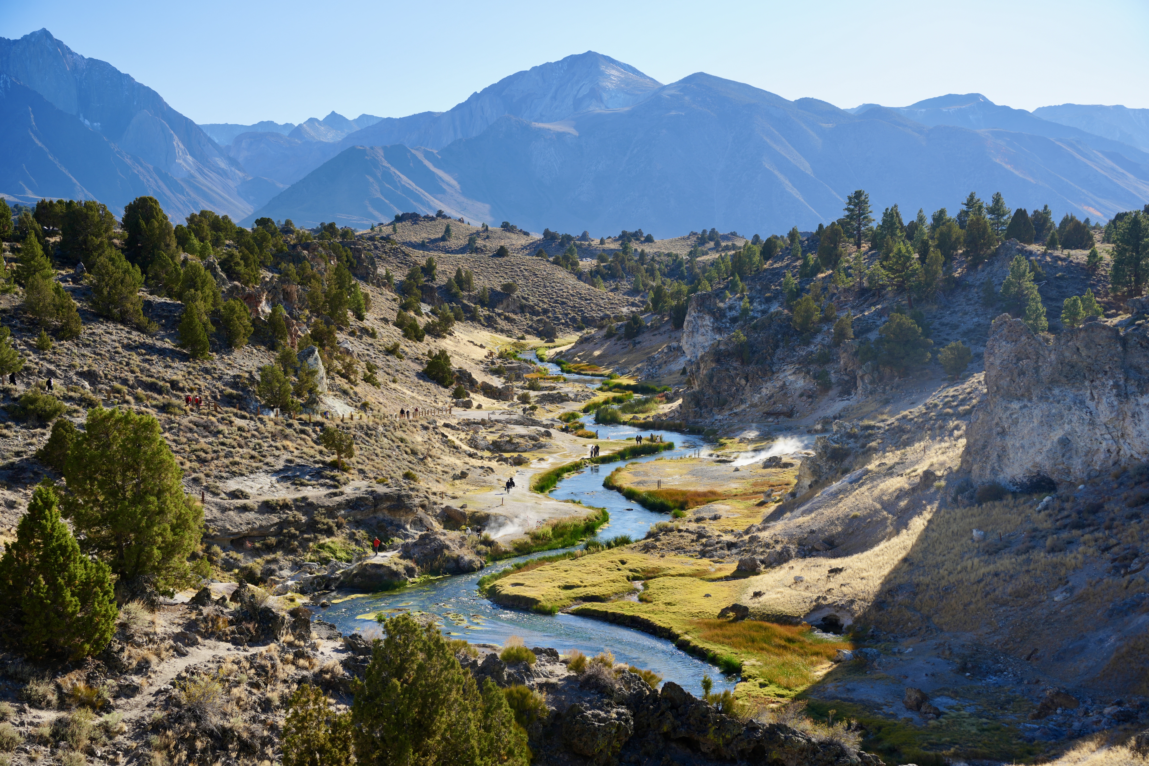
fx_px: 1628
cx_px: 574
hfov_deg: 38.9
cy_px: 383
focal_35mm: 51
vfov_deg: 26.5
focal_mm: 51
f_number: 7.1
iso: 100
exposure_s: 1/100
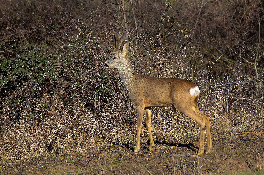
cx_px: 132
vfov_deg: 1.5
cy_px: 88
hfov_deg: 2.3
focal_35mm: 900
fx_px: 6587
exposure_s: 1/1600
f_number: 9
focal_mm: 600
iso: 1250
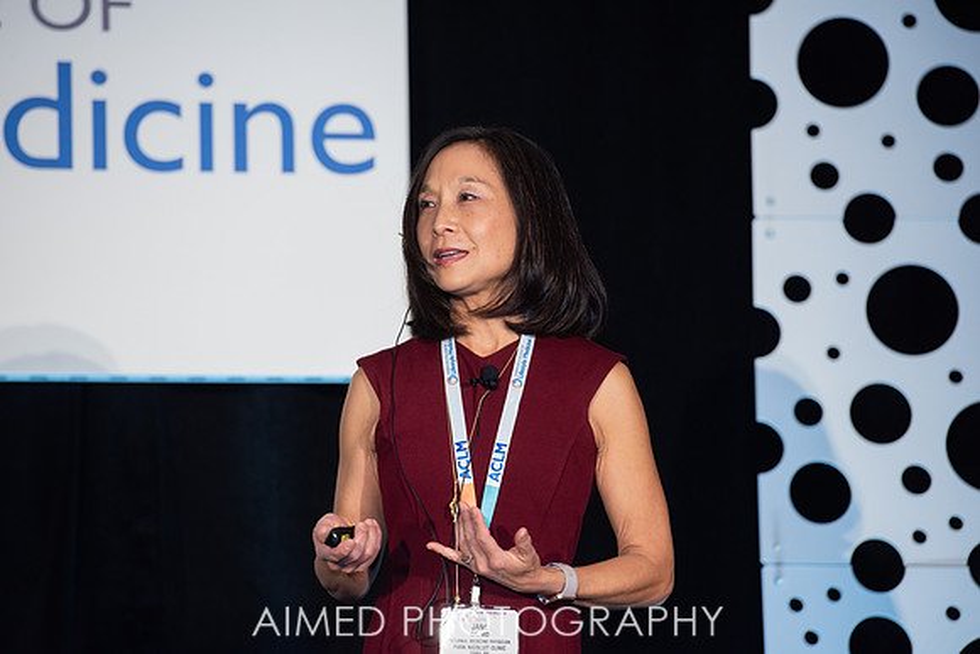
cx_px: 490
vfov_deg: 6.9
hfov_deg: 10.3
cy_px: 327
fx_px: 5445
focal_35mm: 200
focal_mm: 200
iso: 800
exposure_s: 1/200
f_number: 4.5
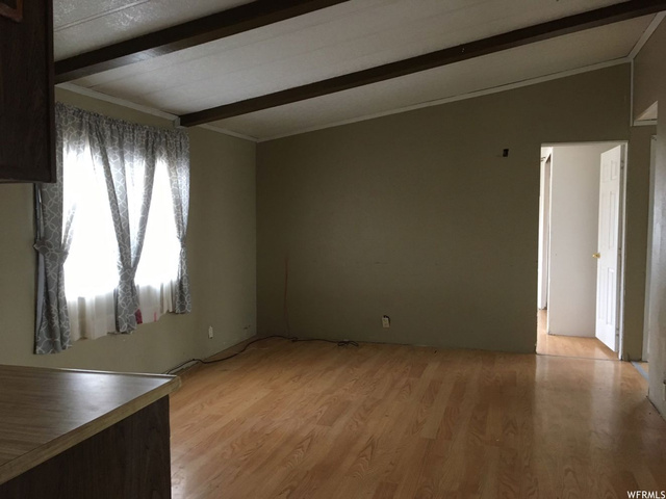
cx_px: 333
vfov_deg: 48.2
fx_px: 558
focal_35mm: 29
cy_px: 250
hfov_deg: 61.7
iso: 125
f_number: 2.2
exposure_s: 1/30
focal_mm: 4.15
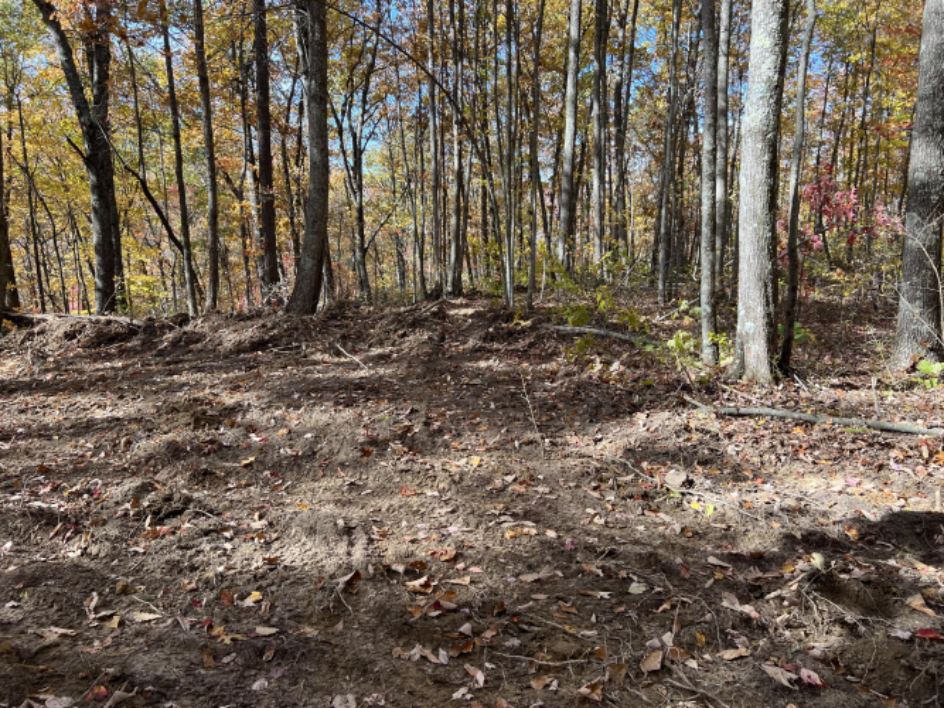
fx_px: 709
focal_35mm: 26
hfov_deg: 67.3
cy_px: 354
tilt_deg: -11.5
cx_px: 472
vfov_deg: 53.0
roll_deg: -0.6
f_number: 1.5
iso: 50
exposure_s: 1/439
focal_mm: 5.7
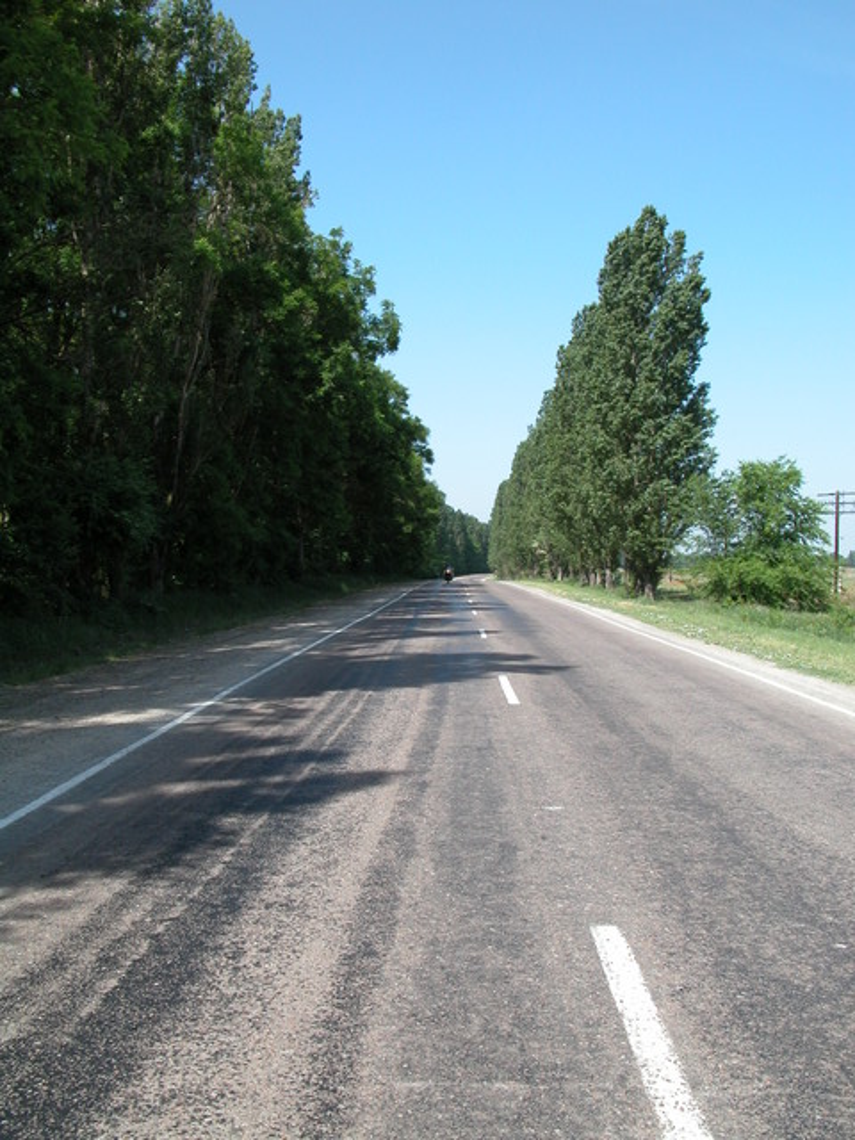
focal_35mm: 35
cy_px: 570
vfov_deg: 52.6
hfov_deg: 40.7
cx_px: 428
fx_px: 1153
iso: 100
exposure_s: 1/269
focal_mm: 8.9
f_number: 5.6
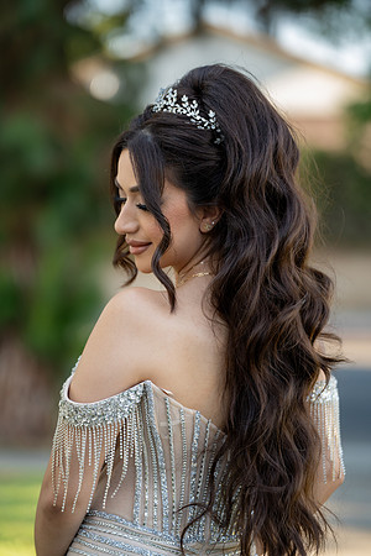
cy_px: 278
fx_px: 1824
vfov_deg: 17.3
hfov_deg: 11.6
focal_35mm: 118
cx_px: 186
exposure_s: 1/400
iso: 250
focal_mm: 118
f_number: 2.8
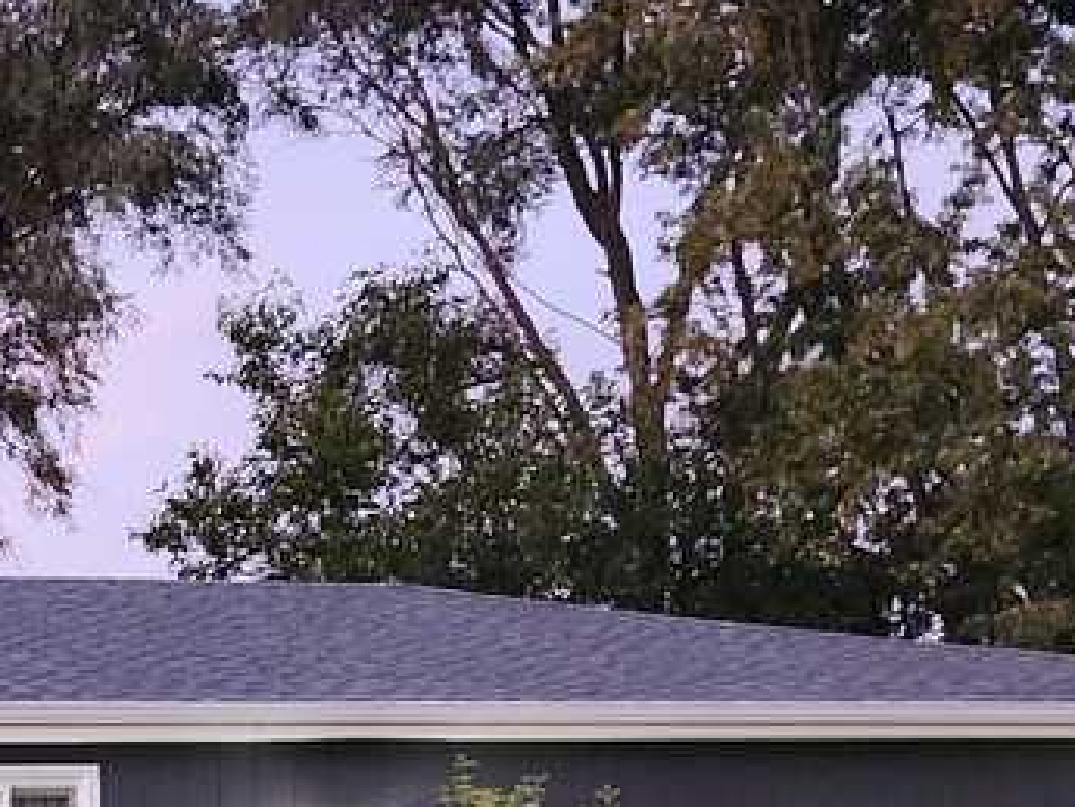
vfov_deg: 14.5
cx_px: -277
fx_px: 2982
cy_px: 1172
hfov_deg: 19.1
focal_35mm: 96
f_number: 1.8
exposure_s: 1/24
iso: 800
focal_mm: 5.4
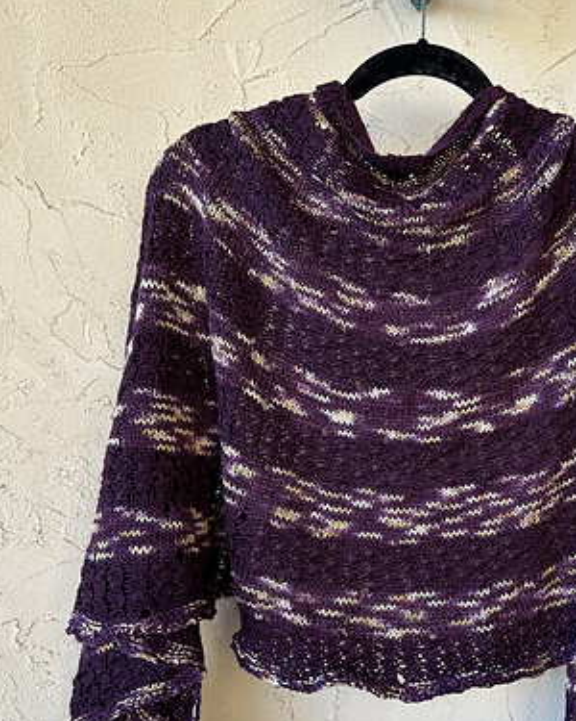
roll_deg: -2.5
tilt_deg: -1.2
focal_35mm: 40
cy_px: 456
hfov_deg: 36.6
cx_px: 417
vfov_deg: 45.4
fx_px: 852
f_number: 1.78
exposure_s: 1/121
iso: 64
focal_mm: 6.86
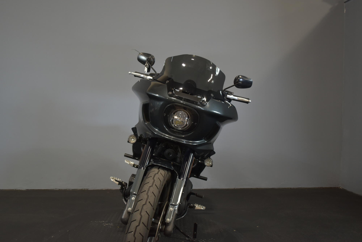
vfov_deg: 36.9
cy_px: 121
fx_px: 362
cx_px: 181
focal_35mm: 36
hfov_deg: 53.1
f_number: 4
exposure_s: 1/30
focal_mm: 24
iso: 720
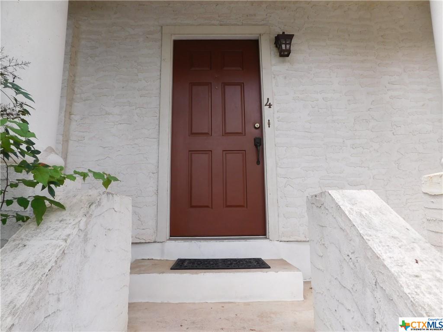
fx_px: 294
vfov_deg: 58.9
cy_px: 166
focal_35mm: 23
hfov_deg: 73.9
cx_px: 222
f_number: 3
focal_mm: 4
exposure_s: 1/125
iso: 125
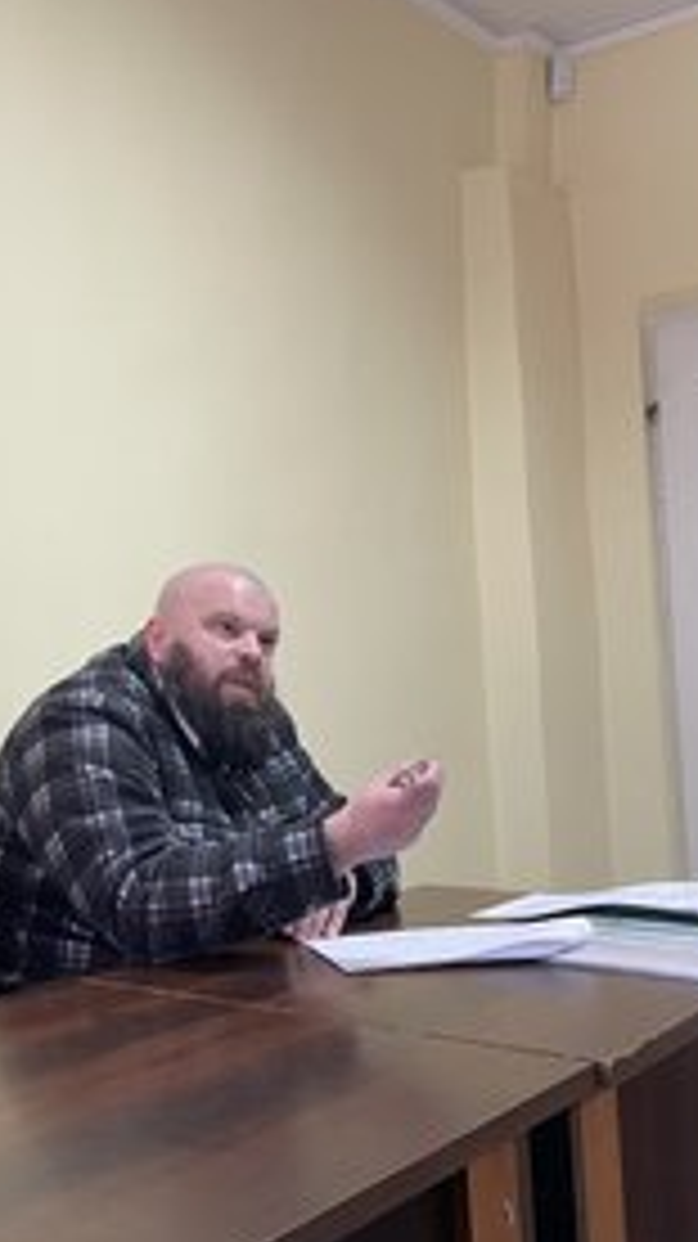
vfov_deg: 49.4
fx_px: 1351
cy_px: 644
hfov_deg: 28.0
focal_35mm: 41
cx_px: 81
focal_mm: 4.2
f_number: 1.6
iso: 160
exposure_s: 1/50
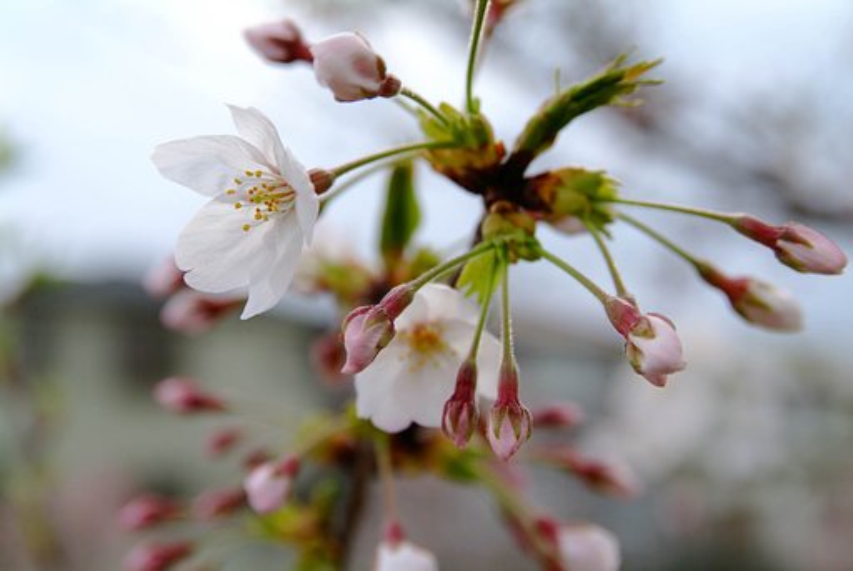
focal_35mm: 75
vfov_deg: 18.2
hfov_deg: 27.0
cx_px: 426
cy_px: 286
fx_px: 1780
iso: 200
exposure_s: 1/1000
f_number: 4
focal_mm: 50
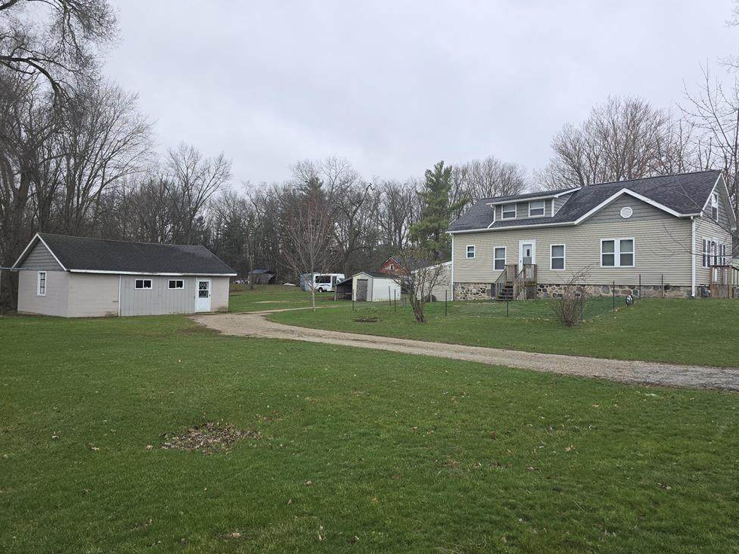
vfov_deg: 56.8
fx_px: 512
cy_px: 279
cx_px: 375
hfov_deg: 71.6
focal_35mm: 24
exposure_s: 1/198
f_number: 1.7
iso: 12
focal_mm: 6.3
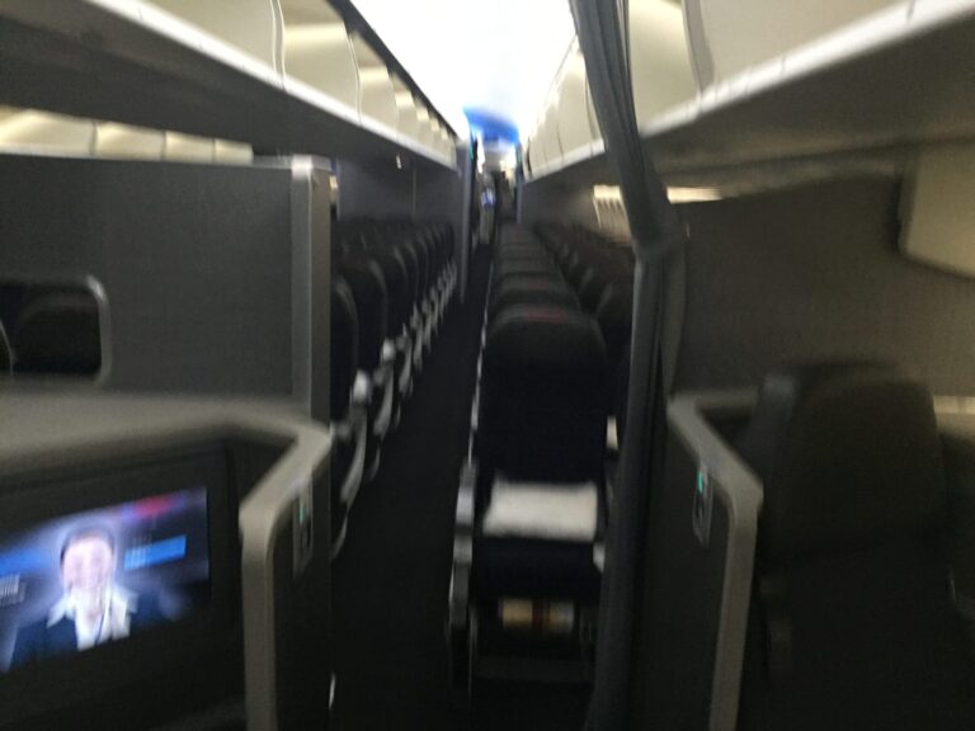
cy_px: 366
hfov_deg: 61.7
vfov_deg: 48.2
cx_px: 488
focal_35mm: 29
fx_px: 817
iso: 250
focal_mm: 4.15
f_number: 2.2
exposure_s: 1/25
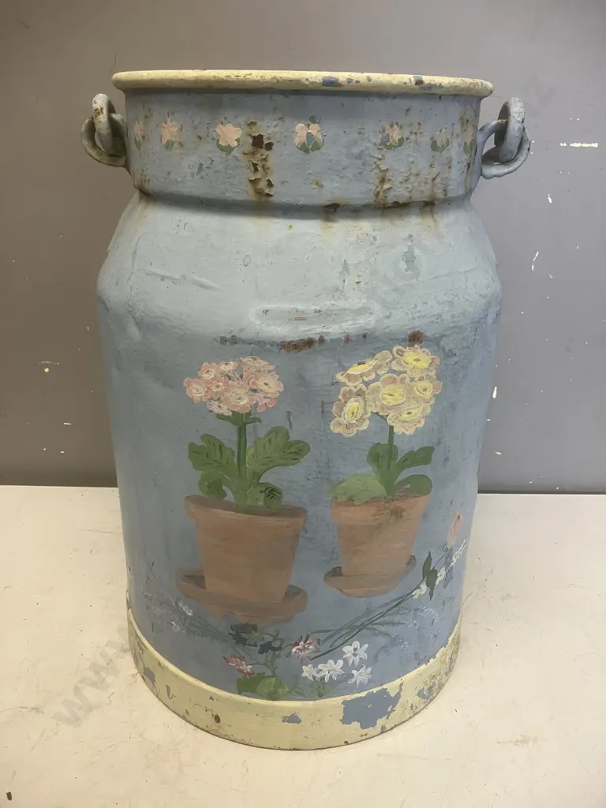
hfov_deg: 49.7
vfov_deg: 63.4
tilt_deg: -21.7
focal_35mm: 28
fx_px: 654
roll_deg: -1.4
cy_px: 404
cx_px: 303
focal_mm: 3.99
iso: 50
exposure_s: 1/50
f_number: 1.8
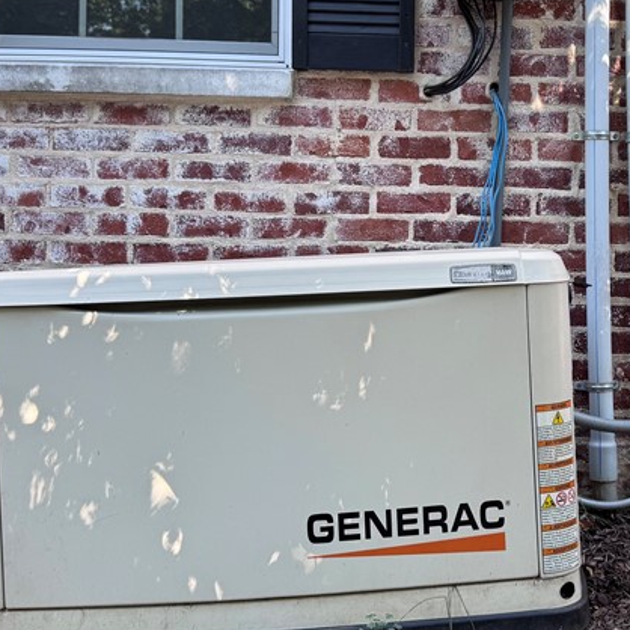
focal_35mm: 52
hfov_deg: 32.2
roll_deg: -1.6
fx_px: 1071
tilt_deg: -0.3
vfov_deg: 32.7
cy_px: 250
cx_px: 466
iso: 64
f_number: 1.78
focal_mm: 6.76
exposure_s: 1/225
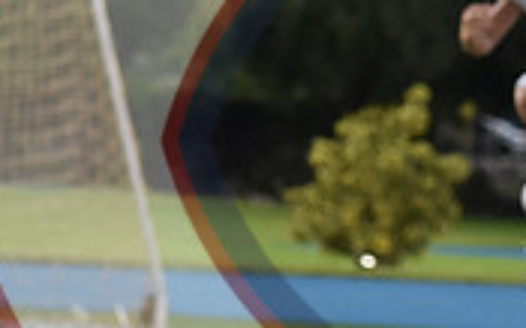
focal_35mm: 532
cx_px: 571
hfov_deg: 3.9
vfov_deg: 2.5
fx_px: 7615
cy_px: 140
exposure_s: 1/1000
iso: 560
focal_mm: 105
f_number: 4.8
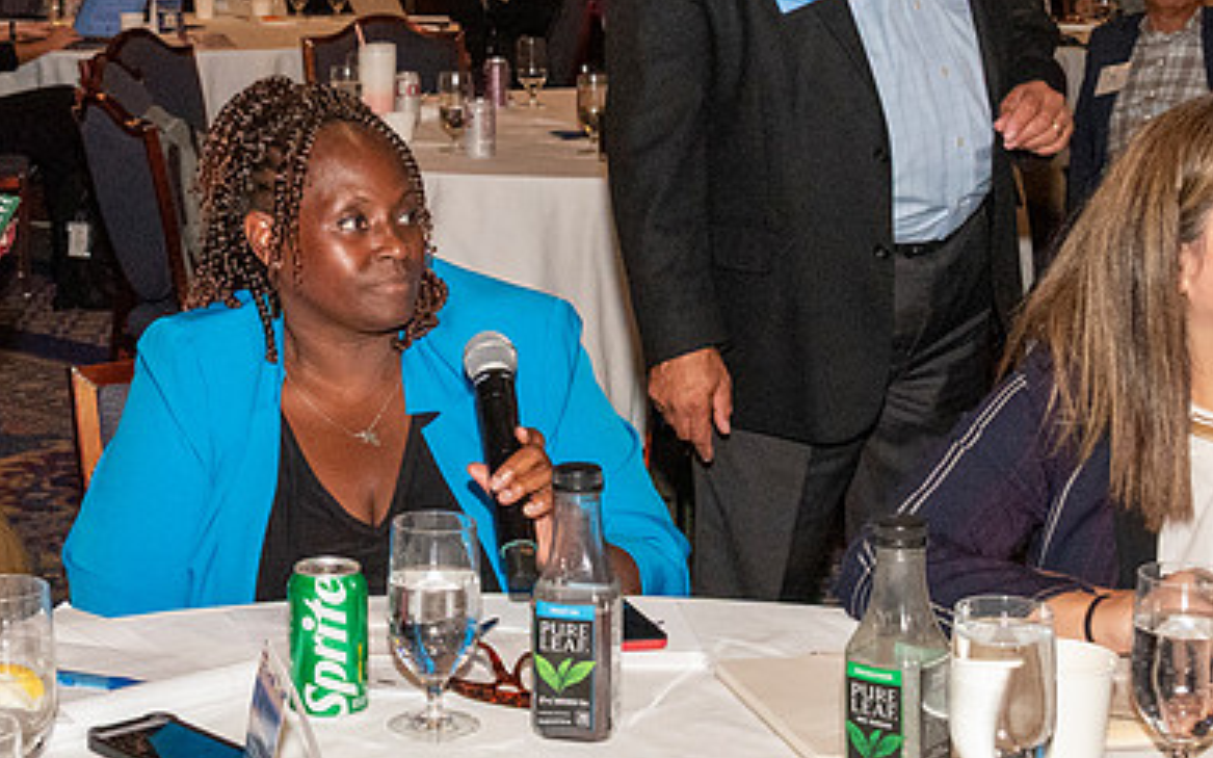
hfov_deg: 25.9
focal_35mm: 79
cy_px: 164
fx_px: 2611
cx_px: 327
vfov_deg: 16.4
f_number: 10
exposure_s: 1/100
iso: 6400
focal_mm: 35
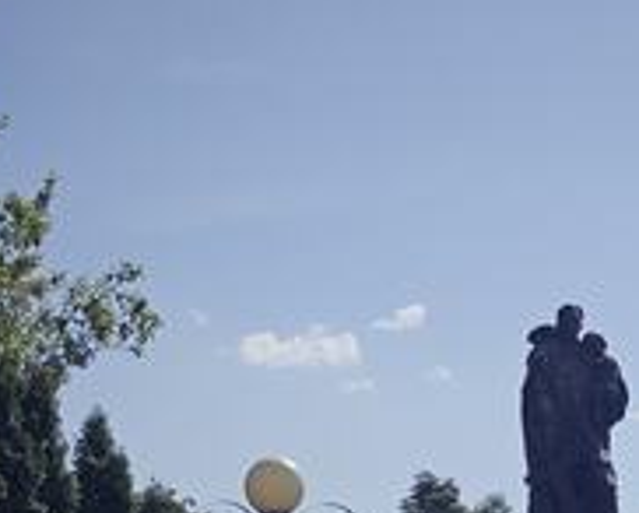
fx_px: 3124
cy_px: 552
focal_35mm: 165
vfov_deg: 9.3
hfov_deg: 11.6
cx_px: 562
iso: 50
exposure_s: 1/1360
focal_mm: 13.3
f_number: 2.6
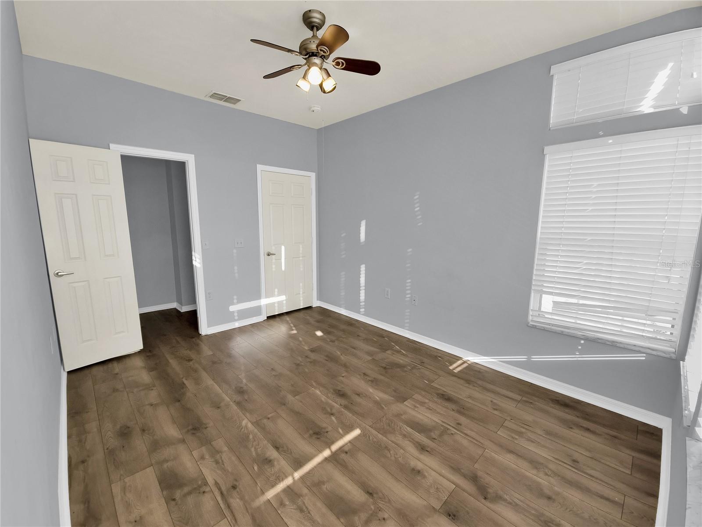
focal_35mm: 13
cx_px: 351
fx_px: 264
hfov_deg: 106.2
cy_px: 264
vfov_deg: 89.9
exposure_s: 1/120
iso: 64
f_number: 2.2
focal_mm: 2.2
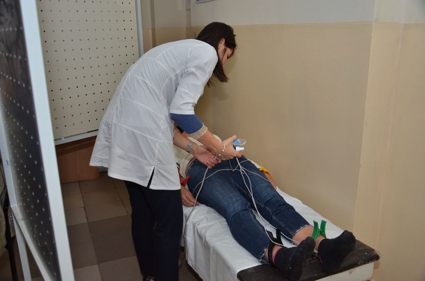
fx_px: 389
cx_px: 212
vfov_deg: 39.8
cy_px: 140
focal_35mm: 33
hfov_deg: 57.3
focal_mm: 22
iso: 800
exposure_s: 1/200
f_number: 3.8
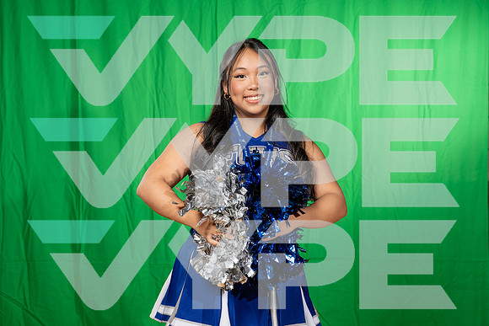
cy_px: 163
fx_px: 842
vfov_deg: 21.9
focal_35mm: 62
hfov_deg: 32.4
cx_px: 244
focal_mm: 62
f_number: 5
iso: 160
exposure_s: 1/250
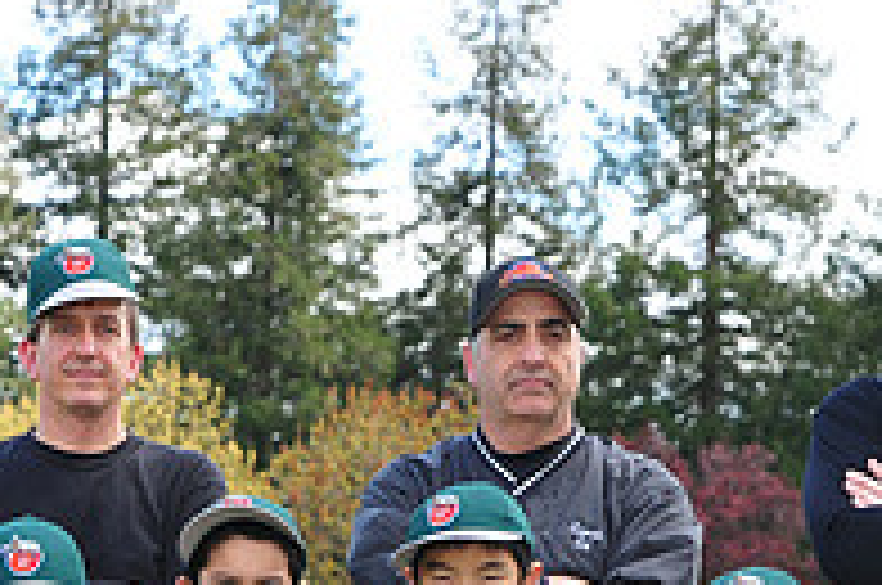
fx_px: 5797
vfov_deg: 5.7
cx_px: 436
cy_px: 801
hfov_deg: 8.7
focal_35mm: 237
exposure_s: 1/320
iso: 400
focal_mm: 80
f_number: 7.1
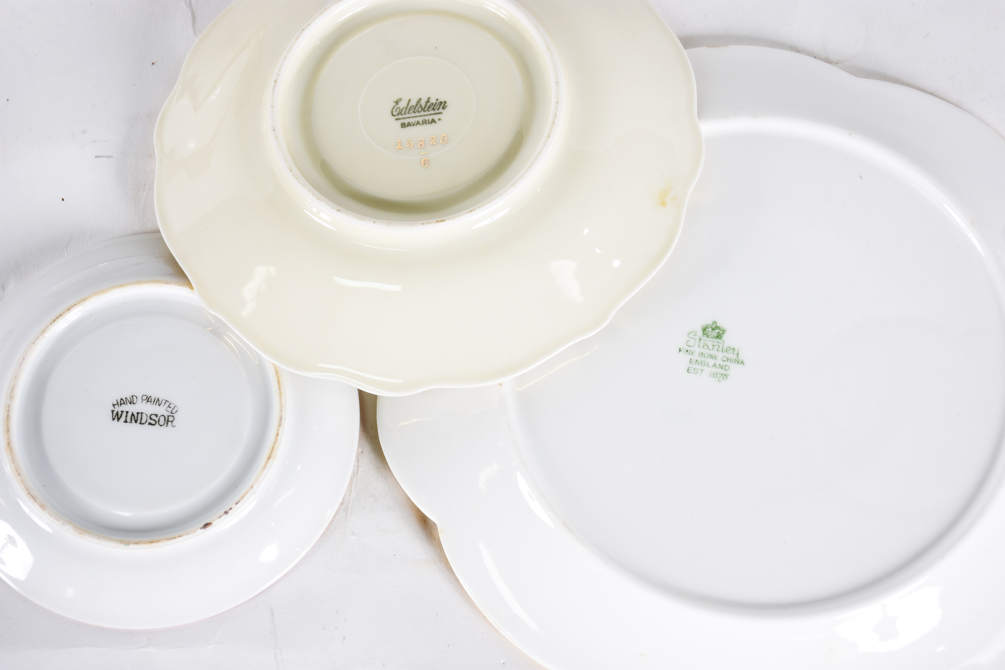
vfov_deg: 18.2
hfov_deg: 27.0
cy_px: 335
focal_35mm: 75
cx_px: 502
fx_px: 2094
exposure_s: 1/50
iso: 250
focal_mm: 50
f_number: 7.1
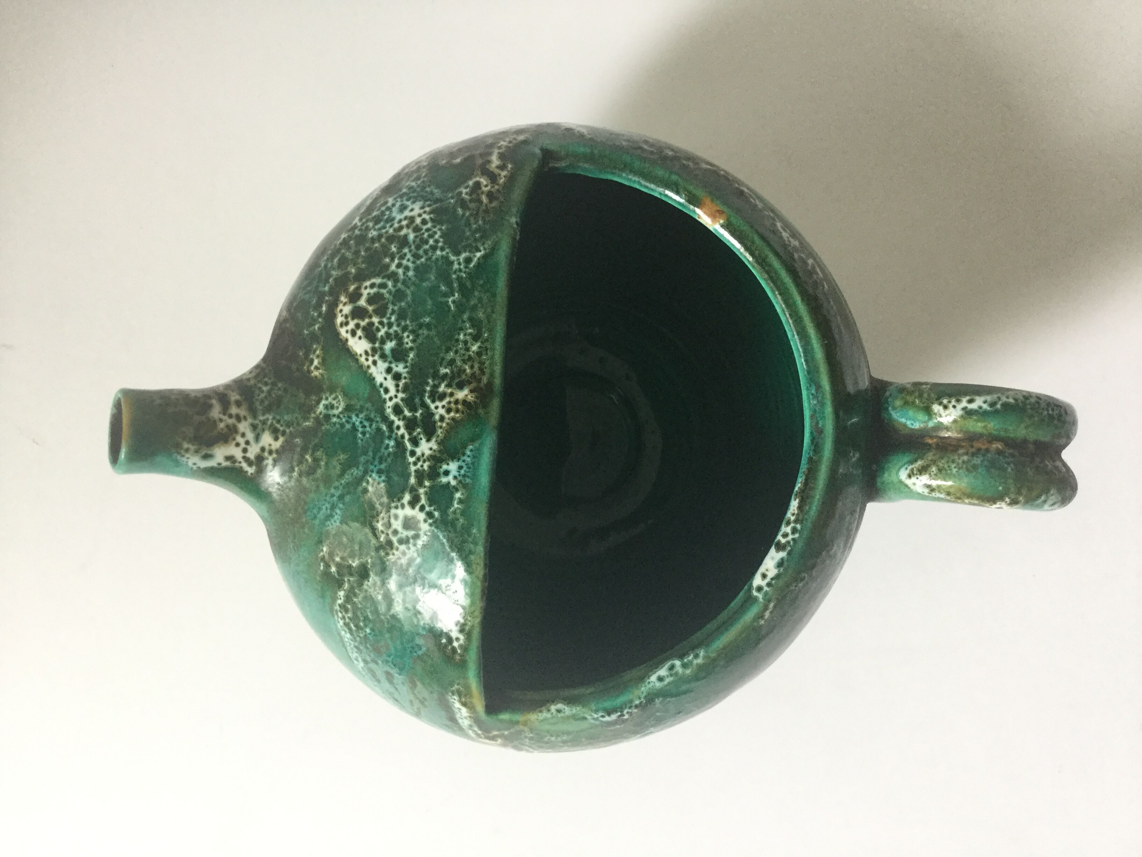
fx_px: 1023
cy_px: 428
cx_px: 571
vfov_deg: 45.4
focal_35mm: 31
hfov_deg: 58.4
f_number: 2.4
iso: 125
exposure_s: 1/33
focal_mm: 3.3
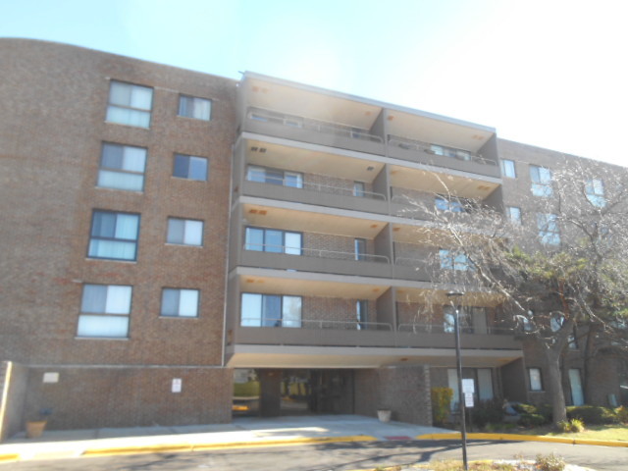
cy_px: 236
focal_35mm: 26
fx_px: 472
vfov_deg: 53.1
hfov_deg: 67.3
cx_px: 314
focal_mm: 4.7
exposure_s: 1/250
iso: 160
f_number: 3.4
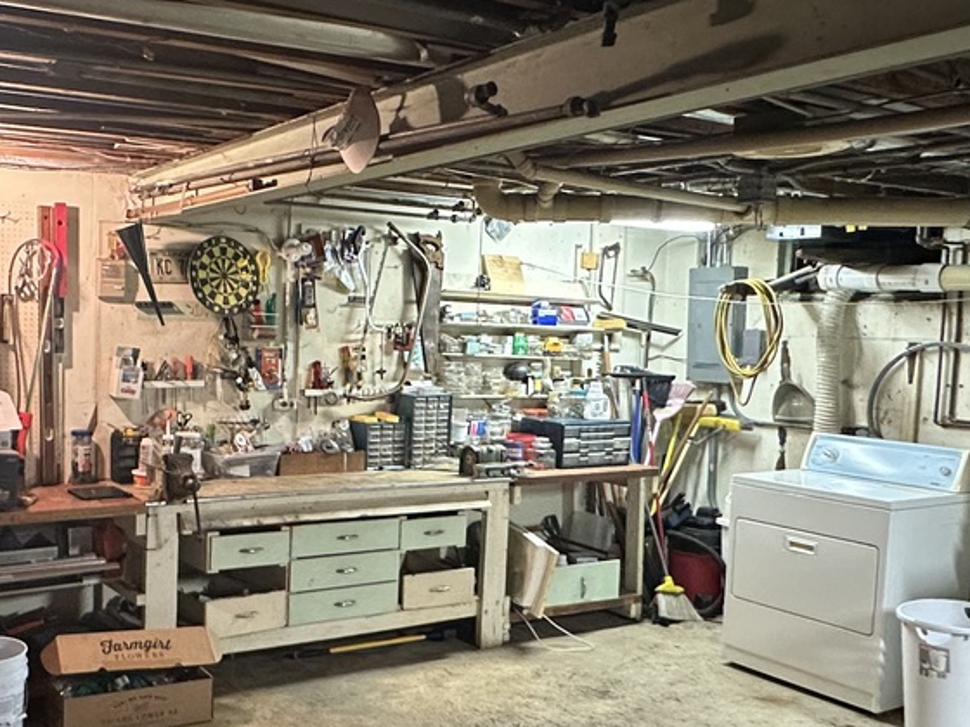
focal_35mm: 36
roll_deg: -1.3
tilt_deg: -3.4
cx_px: 258
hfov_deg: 49.6
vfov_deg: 39.6
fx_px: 1009
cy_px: 386
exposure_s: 1/60
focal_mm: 2.22
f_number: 2.2
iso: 640
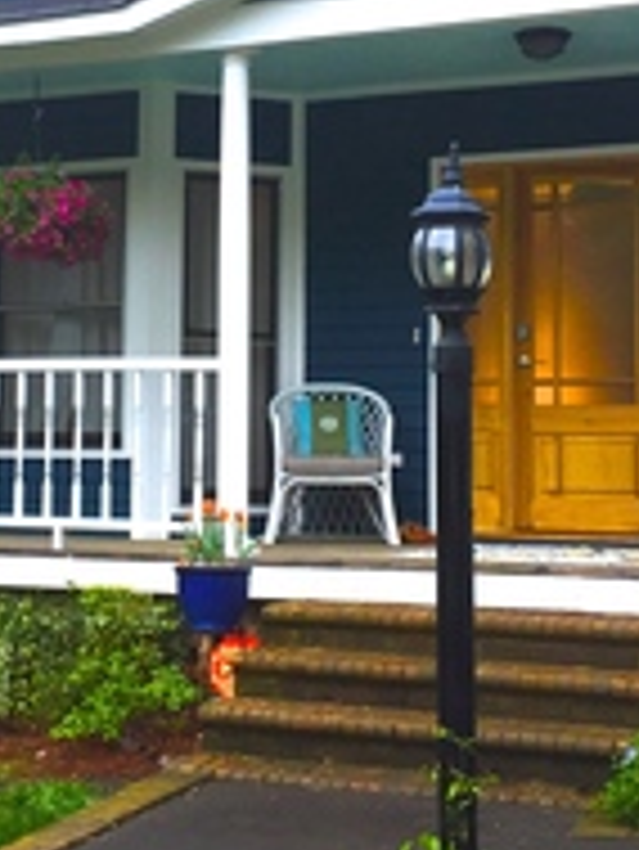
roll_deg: -0.4
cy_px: 283
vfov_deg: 28.0
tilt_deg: +6.2
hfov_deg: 21.3
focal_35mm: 69
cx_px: 234
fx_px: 1696
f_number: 2.2
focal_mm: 4.15
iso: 50
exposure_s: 1/30
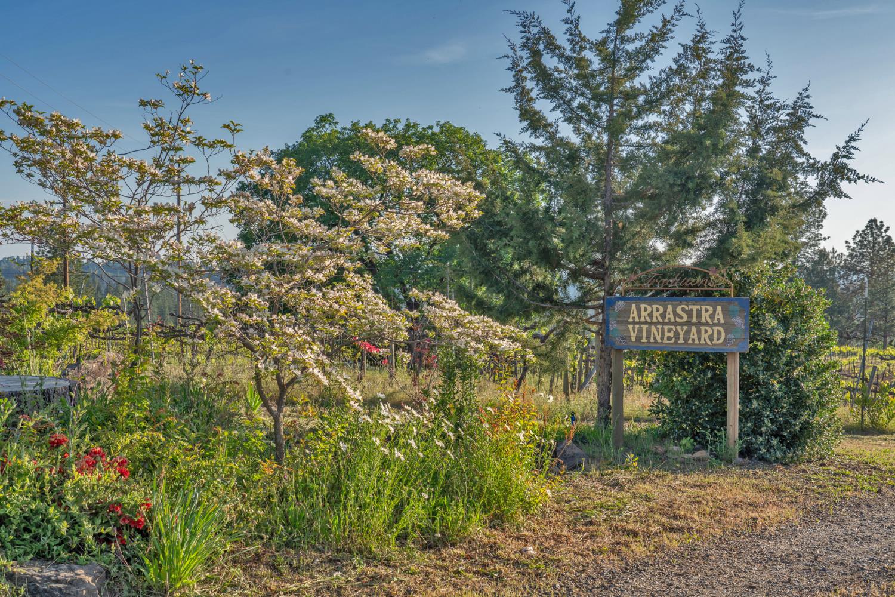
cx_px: 448
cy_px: 298
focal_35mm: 41
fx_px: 1019
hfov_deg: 47.4
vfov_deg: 32.6
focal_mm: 41
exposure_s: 1/80
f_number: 10
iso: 100
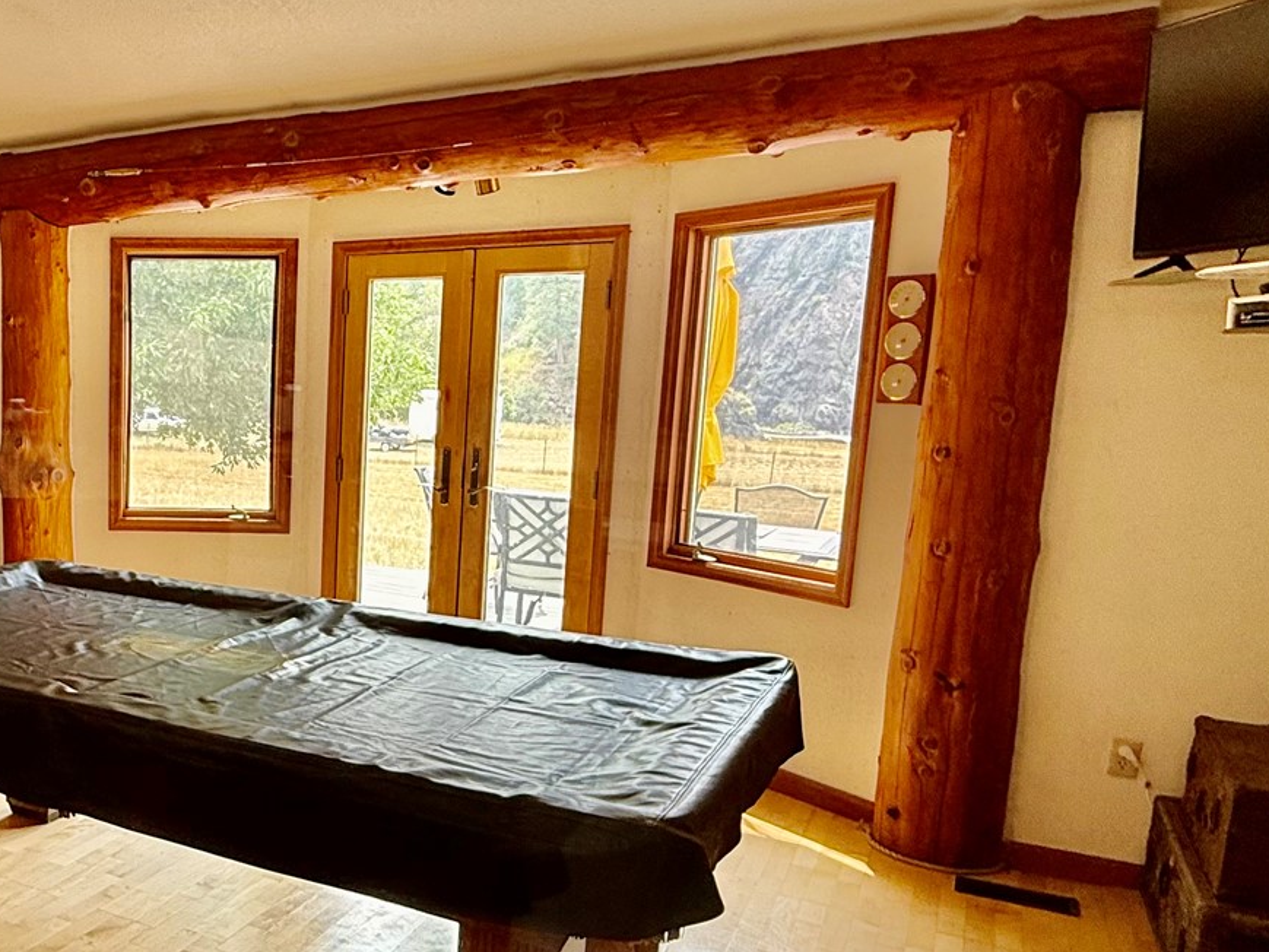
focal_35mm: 33
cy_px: 558
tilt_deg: -9.5
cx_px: 166
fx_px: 1210
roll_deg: -1.1
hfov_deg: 50.2
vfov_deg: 42.8
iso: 64
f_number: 2.2
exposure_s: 1/115
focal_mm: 2.22
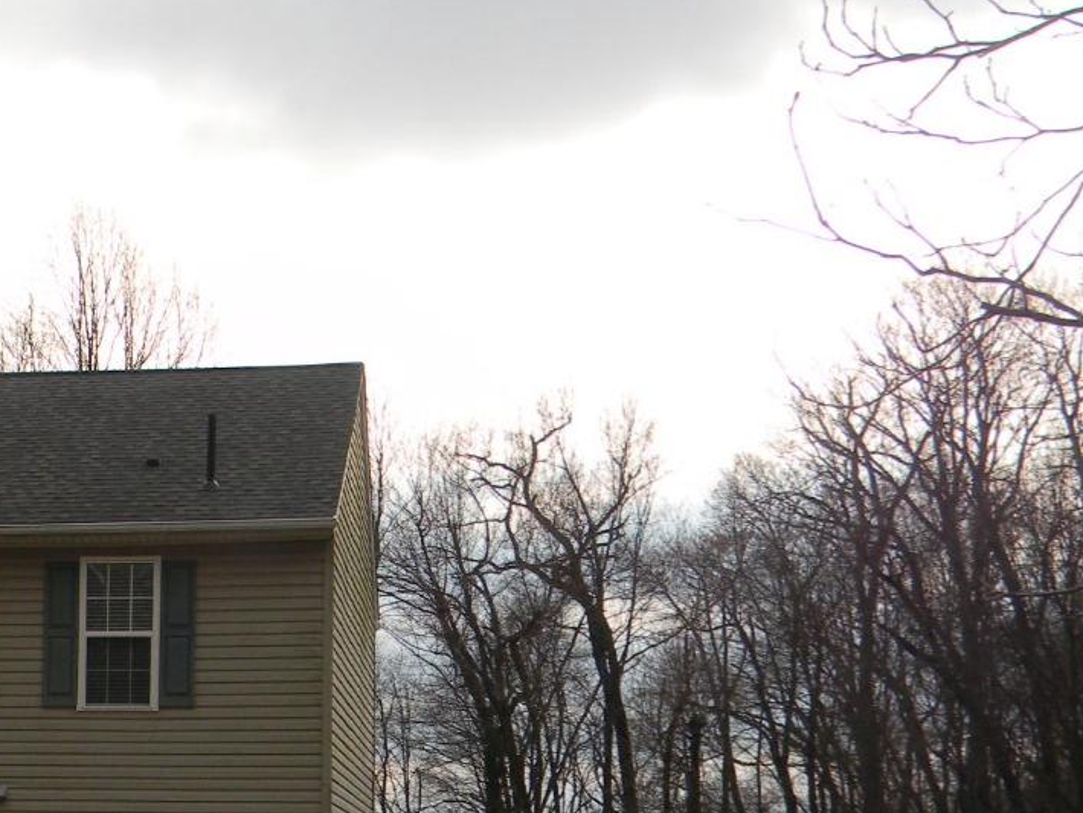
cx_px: 63
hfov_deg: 25.6
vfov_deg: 19.7
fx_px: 2285
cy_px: 769
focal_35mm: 73
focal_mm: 6.4
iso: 112
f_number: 3.7
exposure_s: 1/982
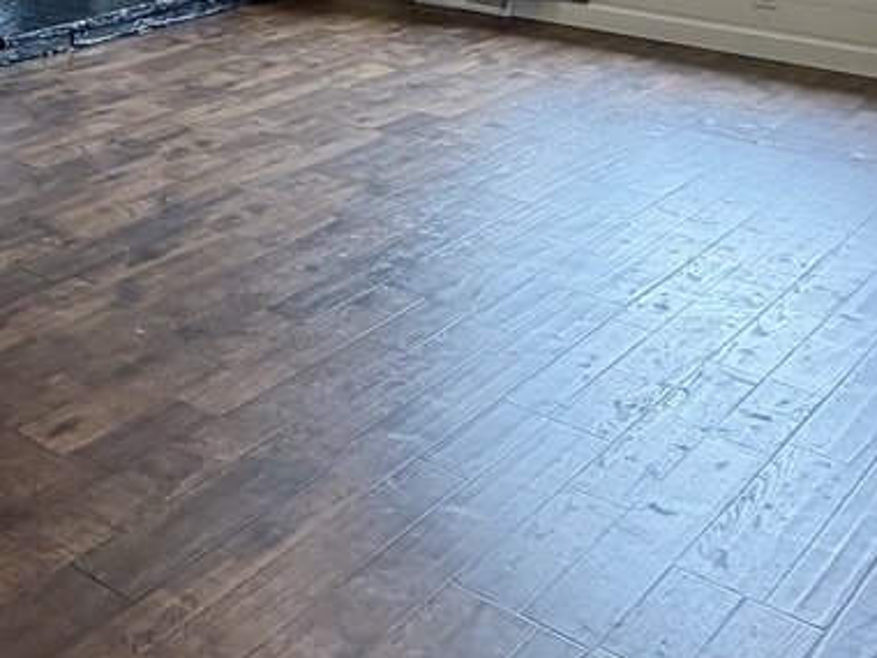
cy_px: -141
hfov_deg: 27.5
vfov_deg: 24.8
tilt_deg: -7.8
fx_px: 1343
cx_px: -369
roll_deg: +0.3
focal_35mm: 53
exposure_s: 1/120
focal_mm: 2.22
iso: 250
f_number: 2.2
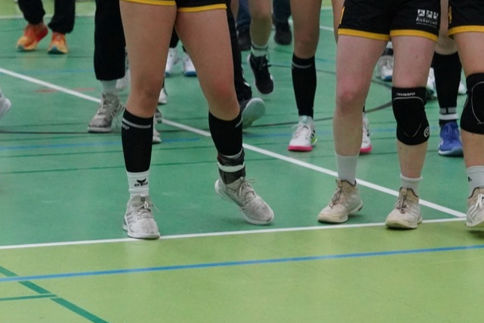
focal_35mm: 184
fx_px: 2474
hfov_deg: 11.2
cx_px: 258
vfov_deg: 7.4
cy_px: -18
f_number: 3.5
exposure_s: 1/2000
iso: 12800
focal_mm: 70
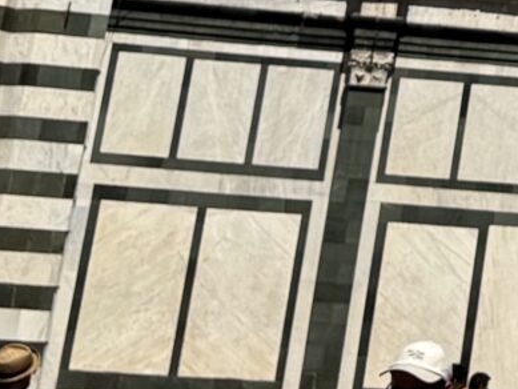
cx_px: 1075
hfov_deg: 11.2
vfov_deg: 8.5
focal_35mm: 158
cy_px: -568
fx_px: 2365
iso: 80
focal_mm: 6.76
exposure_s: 1/9009
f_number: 1.78
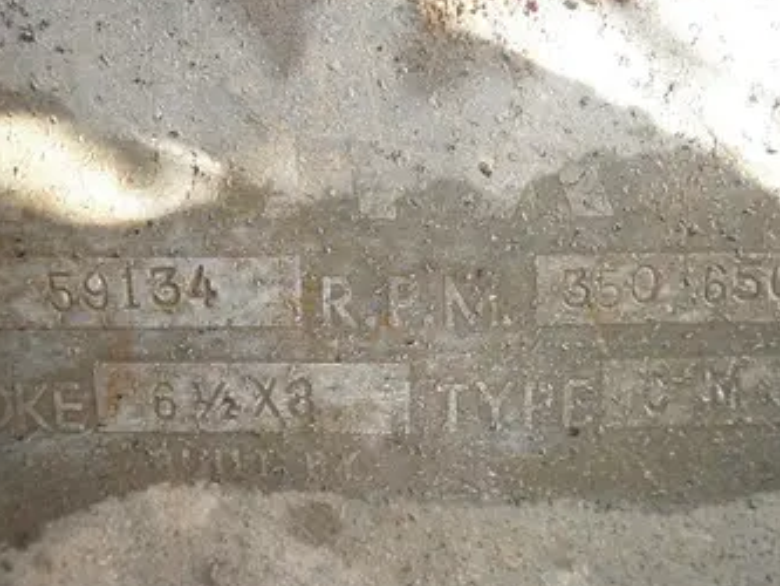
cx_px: 408
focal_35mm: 42
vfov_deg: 34.3
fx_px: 947
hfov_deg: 44.8
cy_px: 335
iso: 64
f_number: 3.2
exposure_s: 1/60
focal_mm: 6.1
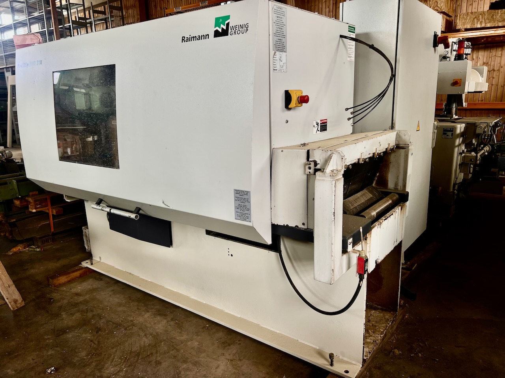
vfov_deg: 53.1
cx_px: 252
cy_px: 189
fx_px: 379
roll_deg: +1.9
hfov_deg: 67.3
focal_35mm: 26
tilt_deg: -14.6
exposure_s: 1/150
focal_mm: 5.7
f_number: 1.5
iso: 32
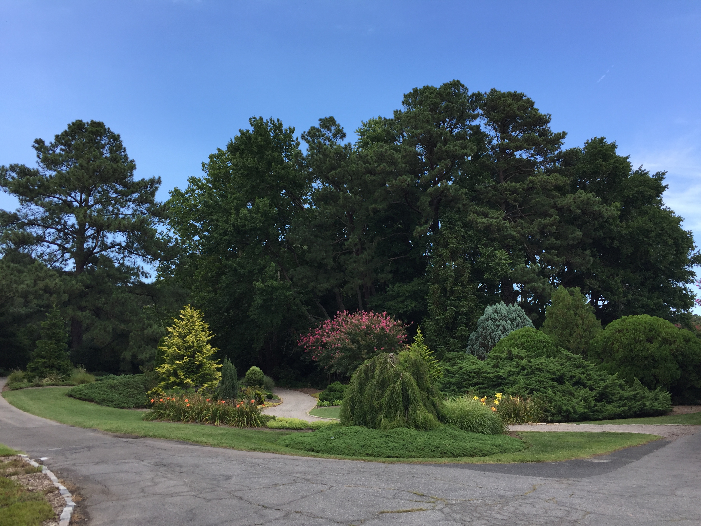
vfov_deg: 48.2
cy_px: 263
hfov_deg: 61.7
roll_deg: -0.2
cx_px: 350
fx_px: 587
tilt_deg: +8.5
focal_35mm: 29
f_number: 2.2
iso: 32
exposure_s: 1/694
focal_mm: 4.15
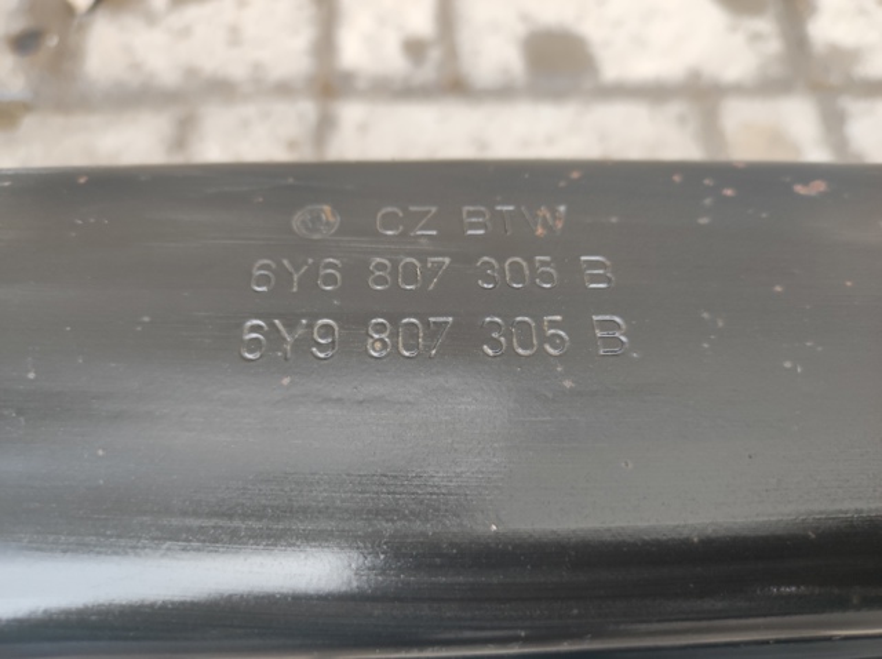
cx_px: 441
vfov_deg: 54.8
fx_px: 636
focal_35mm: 25
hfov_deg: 69.5
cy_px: 330
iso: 182
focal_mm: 4.7
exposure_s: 1/50
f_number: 1.79
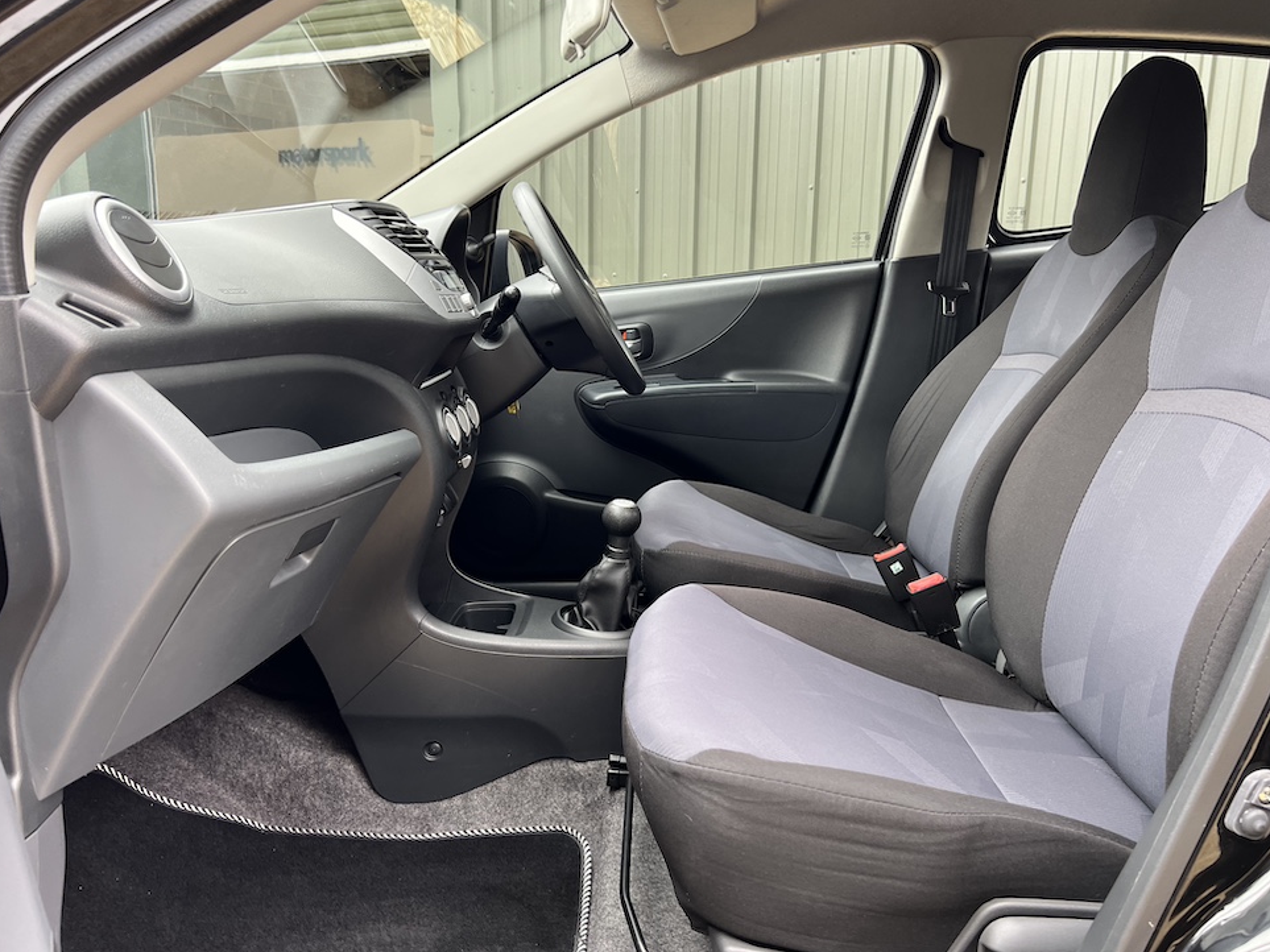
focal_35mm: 27
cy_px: 463
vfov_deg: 51.3
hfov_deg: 65.3
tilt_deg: -12.5
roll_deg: +0.0
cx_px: 645
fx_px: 990
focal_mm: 5.7
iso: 125
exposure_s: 1/121
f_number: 1.5
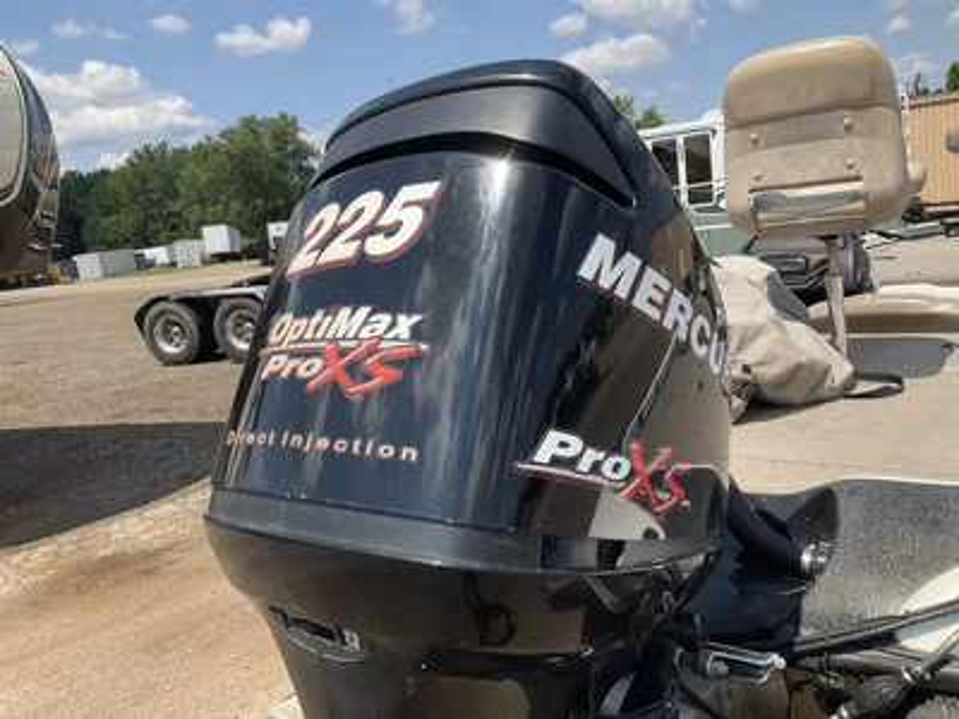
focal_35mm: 29
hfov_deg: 61.7
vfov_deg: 48.2
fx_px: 803
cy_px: 360
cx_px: 480
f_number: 1.8
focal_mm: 3
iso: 25
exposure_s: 1/1342
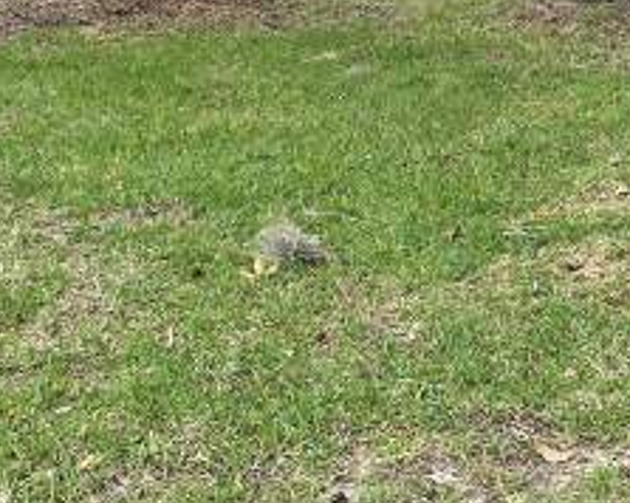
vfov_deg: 15.7
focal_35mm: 91
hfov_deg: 20.6
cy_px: -220
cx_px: 576
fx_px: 1695
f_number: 1.6
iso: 32
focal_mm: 4.2
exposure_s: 1/707
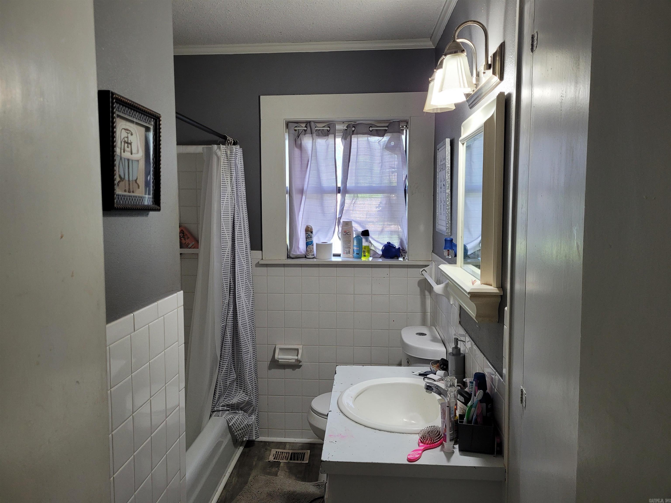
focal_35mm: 26
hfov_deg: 67.3
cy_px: 252
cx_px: 336
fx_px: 504
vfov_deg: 53.1
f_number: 1.8
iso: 250
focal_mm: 5.4
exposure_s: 1/60
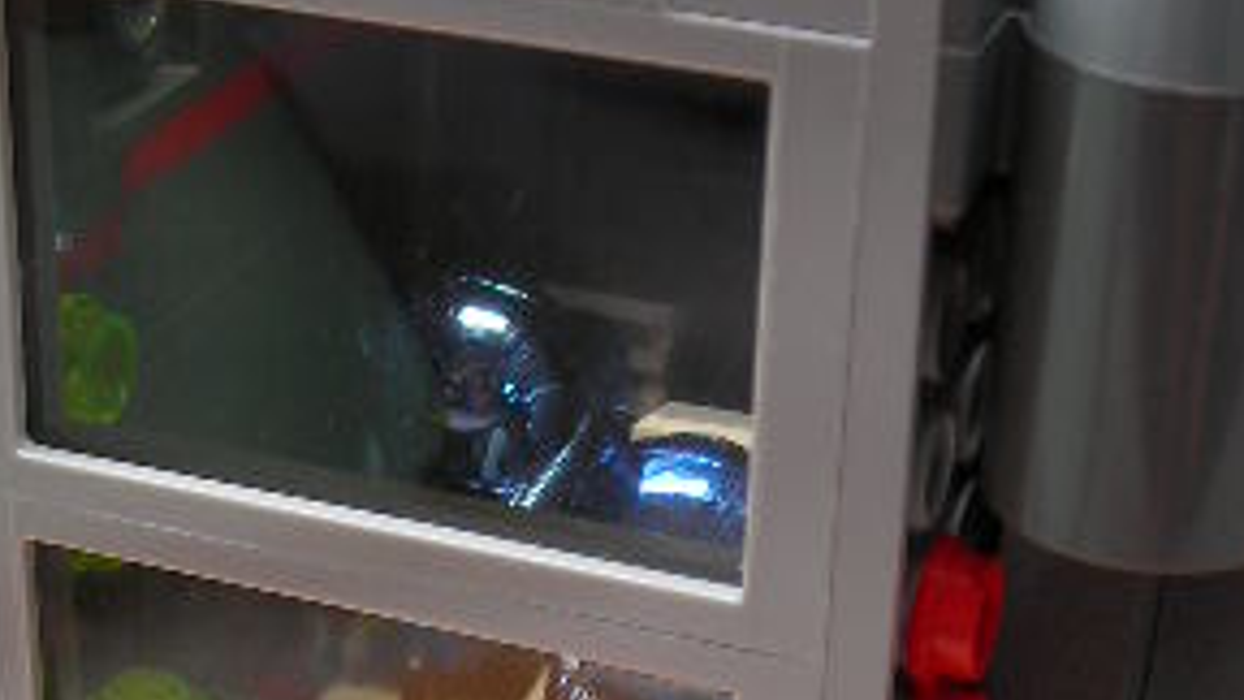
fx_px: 3035
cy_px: 605
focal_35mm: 92
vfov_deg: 13.1
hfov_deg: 23.2
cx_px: 570
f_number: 3.2
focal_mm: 6.3
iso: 50
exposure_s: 1/37.1
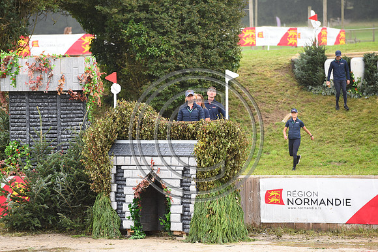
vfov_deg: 6.9
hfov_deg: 10.3
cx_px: 189
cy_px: 126
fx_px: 2099
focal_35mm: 200
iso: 900
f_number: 5
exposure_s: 1/800
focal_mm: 200
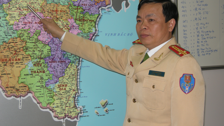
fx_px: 404
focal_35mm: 68
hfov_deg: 31.0
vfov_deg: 17.7
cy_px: 51
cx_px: 112
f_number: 3.5
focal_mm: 12.9
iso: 75
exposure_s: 1/30
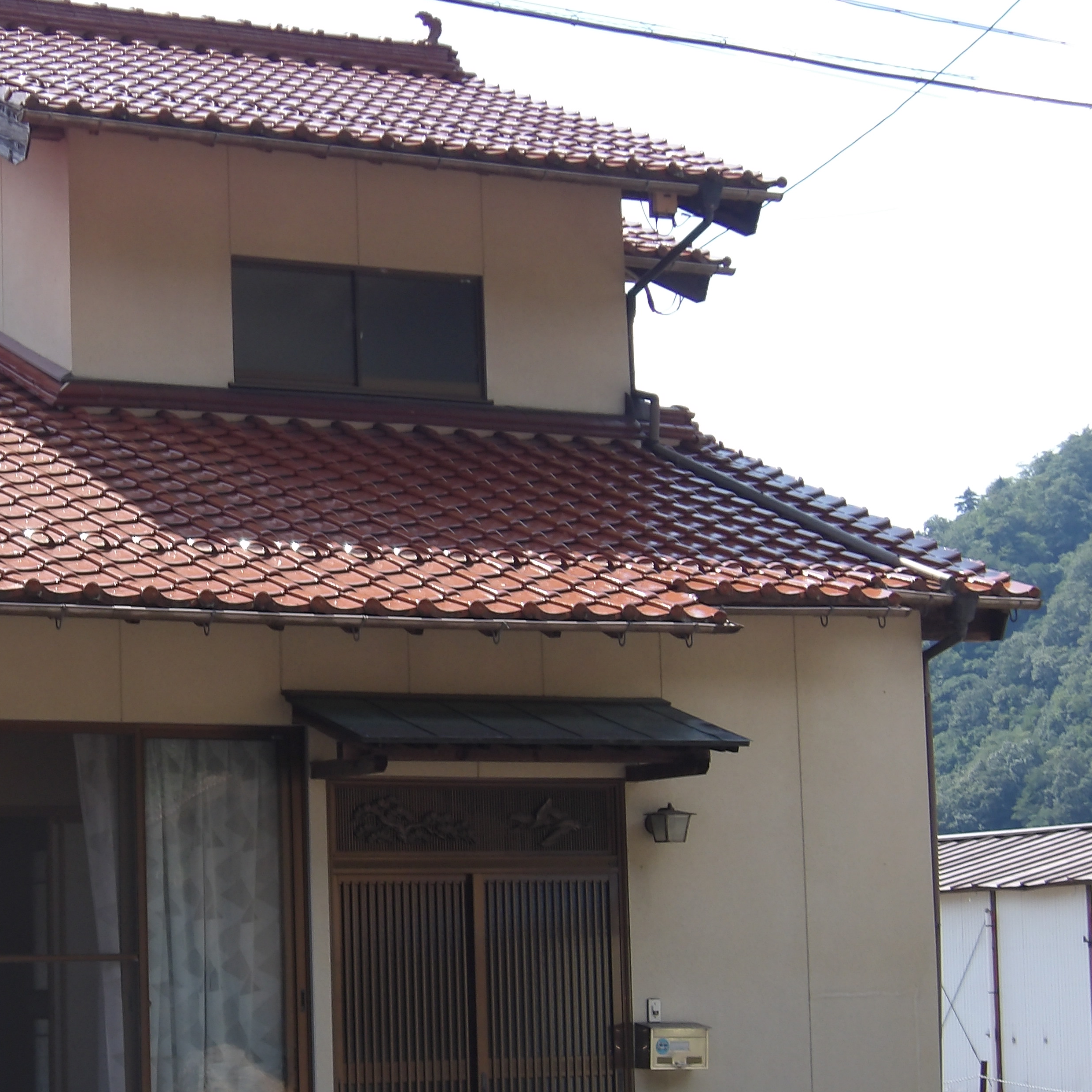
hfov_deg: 19.6
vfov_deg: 19.9
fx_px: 3105
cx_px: 135
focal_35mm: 87
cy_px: 647
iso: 100
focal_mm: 9.4
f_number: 4.2
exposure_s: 1/349
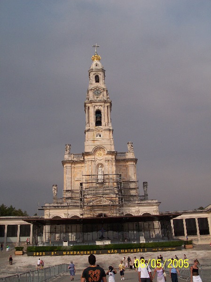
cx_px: 106
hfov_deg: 37.7
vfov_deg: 49.0
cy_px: 141
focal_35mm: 38
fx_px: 309
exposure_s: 1/1000
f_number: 4.8
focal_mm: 8
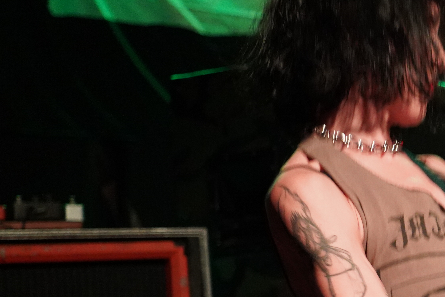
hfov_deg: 13.7
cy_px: 259
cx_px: 567
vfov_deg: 9.4
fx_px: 1792
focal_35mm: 145
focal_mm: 54
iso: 5000
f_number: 4
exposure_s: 1/60
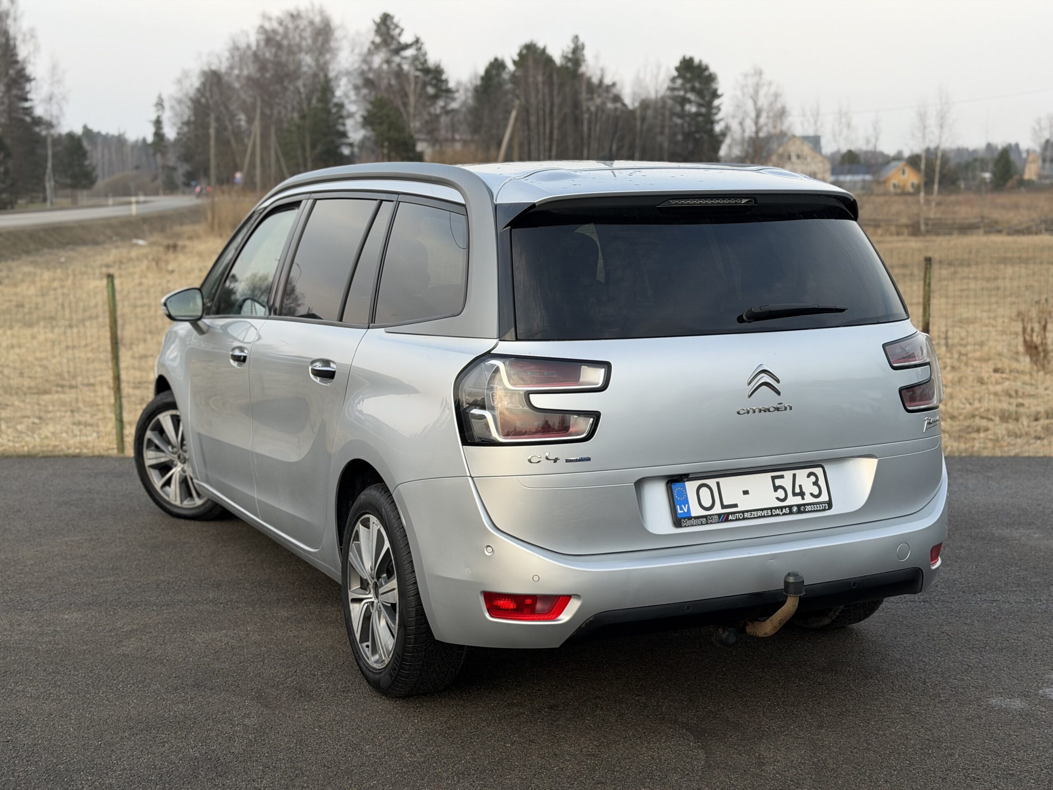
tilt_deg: -8.5
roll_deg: +0.9
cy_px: 395
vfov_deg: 30.3
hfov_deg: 39.7
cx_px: 526
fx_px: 1460
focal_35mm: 48
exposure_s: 1/855
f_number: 1.78
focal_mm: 6.76
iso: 64
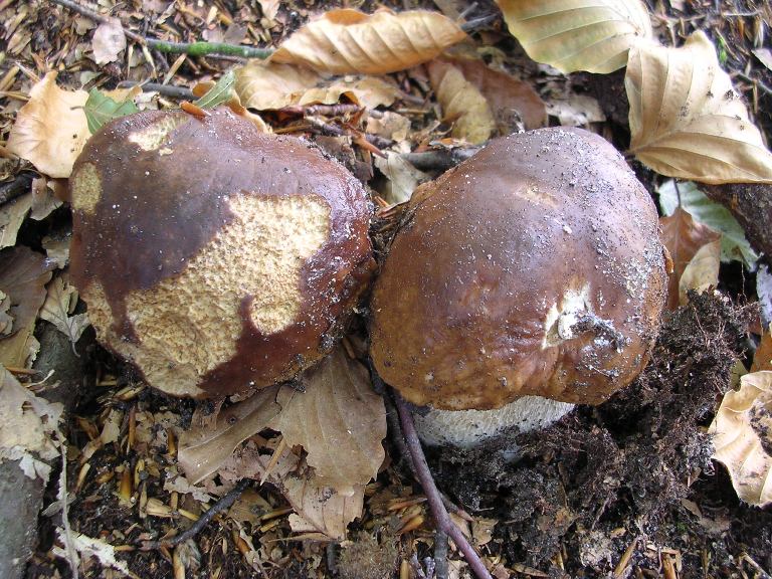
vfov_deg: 37.7
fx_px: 847
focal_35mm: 38
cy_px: 290
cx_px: 386
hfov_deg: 49.0
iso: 105
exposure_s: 1/4
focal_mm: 5.8
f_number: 2.8
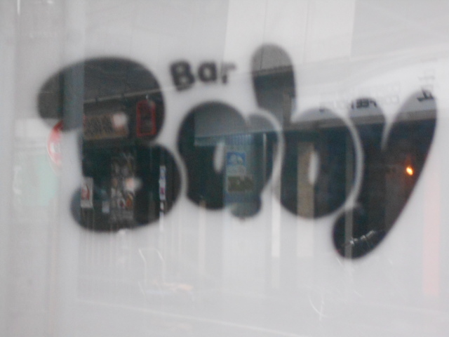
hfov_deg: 15.2
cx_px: 224
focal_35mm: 130
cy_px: 168
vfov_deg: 11.4
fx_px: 1686
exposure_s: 1/5
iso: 800
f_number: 6.5
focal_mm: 23
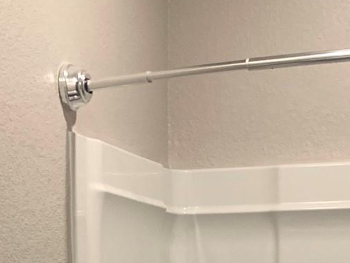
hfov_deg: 18.5
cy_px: 405
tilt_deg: -2.8
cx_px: 176
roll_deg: -0.6
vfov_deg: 13.1
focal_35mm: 106
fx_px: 1072
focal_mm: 4.25
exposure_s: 1/60
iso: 100
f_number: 1.8
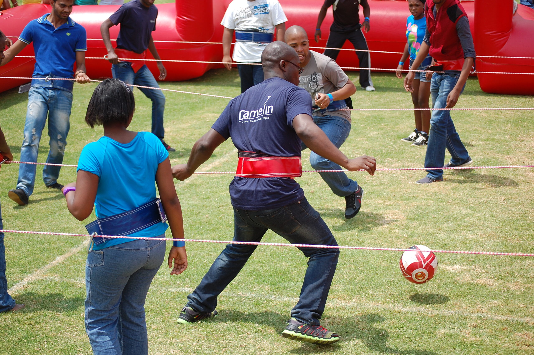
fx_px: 1223
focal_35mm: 82
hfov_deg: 24.6
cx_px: 267
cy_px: 178
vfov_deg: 16.5
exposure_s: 1/1000
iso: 200
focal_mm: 55
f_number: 4
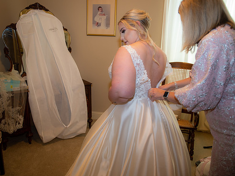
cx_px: 112
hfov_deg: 63.4
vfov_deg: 49.7
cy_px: 85
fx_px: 190
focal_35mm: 28
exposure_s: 1/100
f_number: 2.8
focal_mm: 25
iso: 640
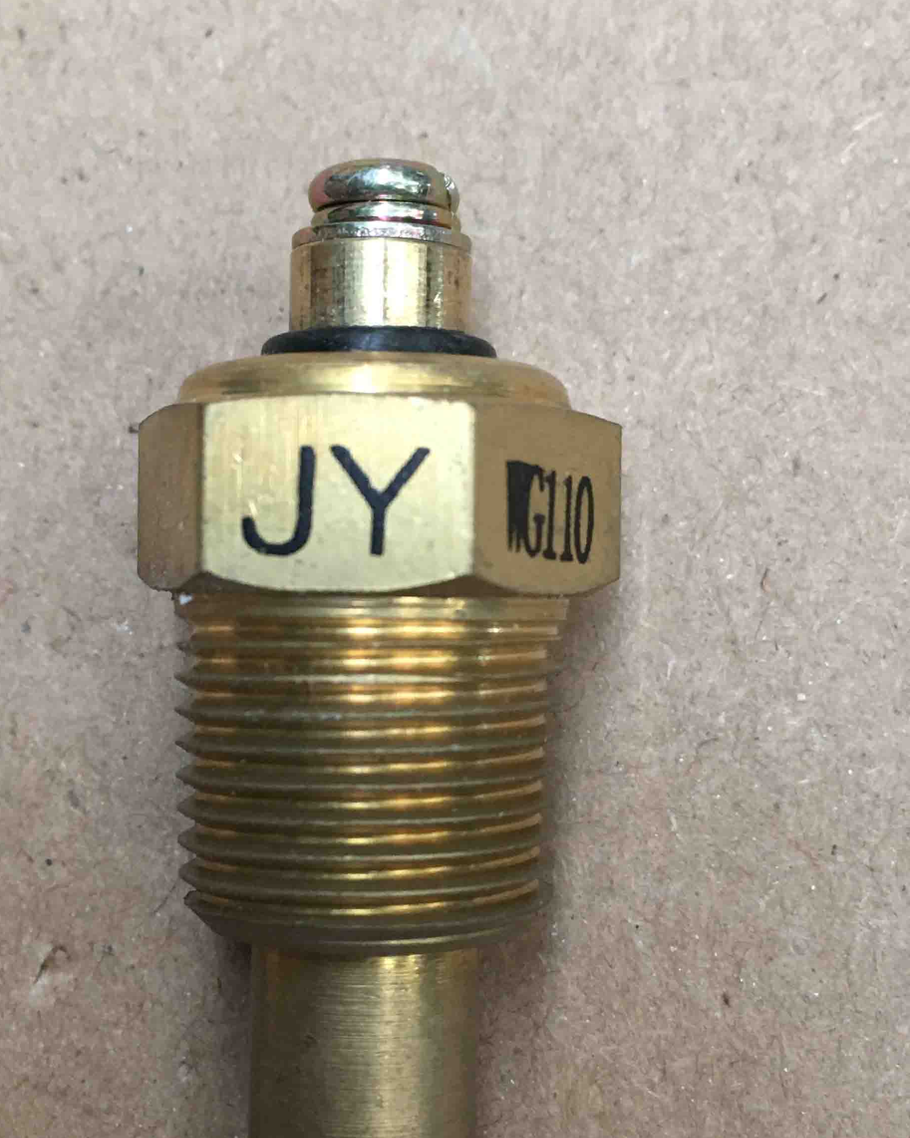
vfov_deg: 37.3
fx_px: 1684
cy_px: 585
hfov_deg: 30.2
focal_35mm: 50
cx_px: 432
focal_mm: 4.15
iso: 125
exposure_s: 1/33
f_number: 2.2
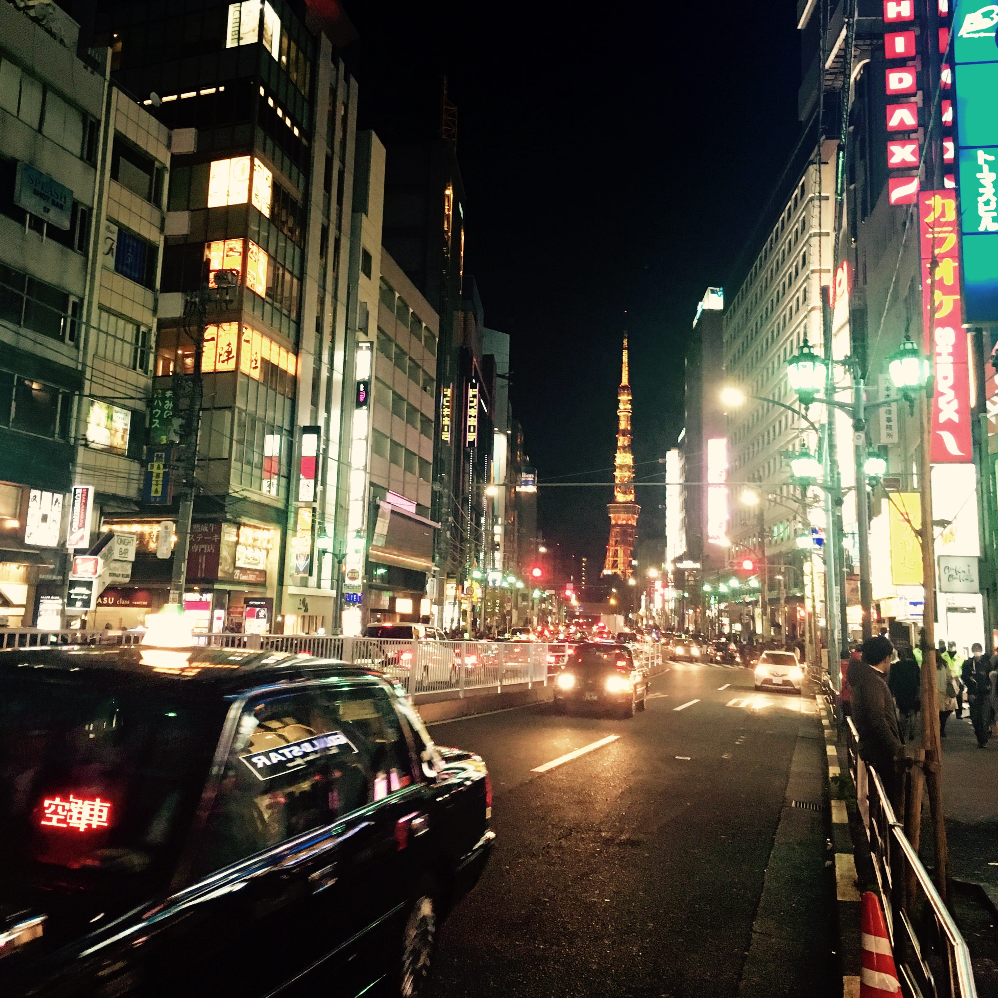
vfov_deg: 47.0
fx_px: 1142
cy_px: 400
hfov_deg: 47.2
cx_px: 490
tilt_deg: +10.1
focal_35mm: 35
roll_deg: -2.1
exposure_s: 1/30
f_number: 2.2
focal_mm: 4.15
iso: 200
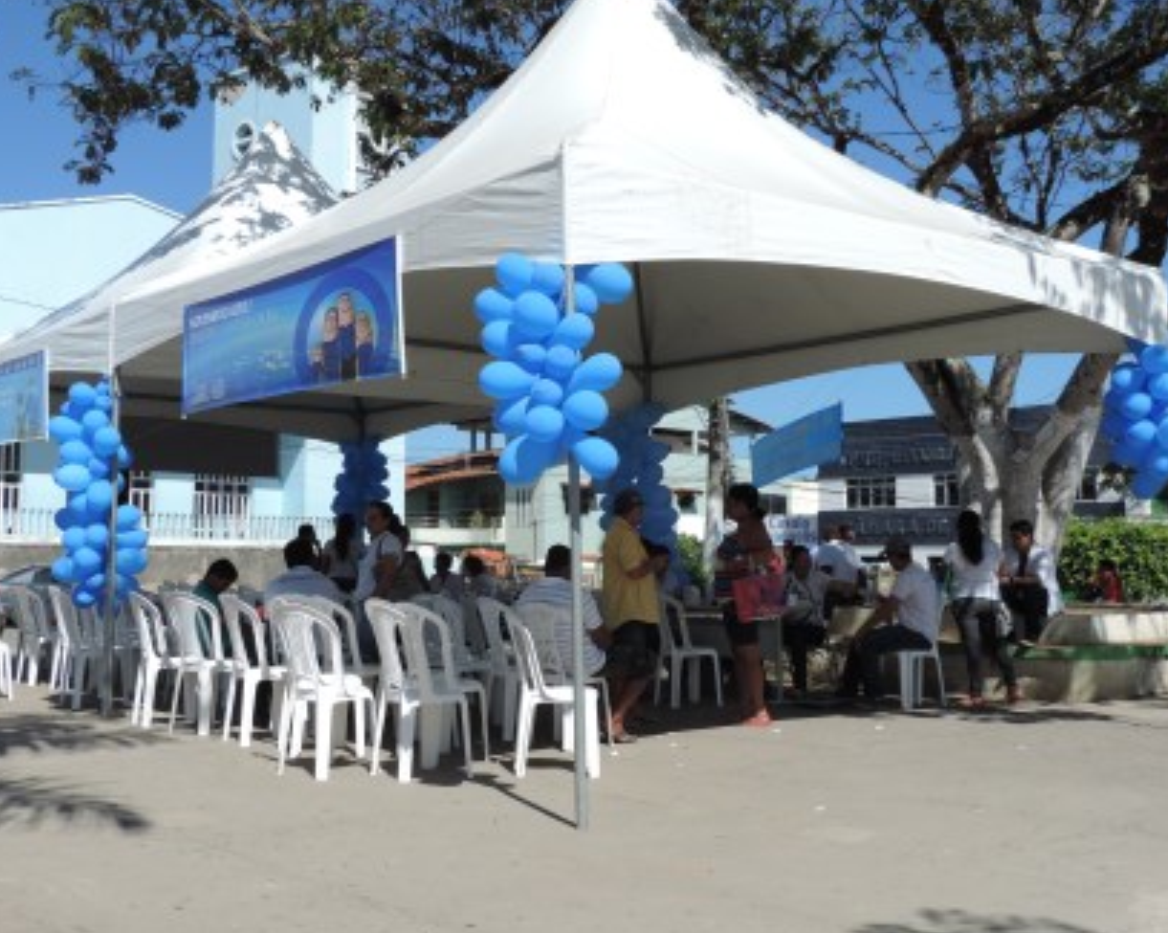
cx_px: 531
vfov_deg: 34.9
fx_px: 1485
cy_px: 465
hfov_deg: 42.9
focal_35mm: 43
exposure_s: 1/1000
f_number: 3.3
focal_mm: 7.1
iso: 80
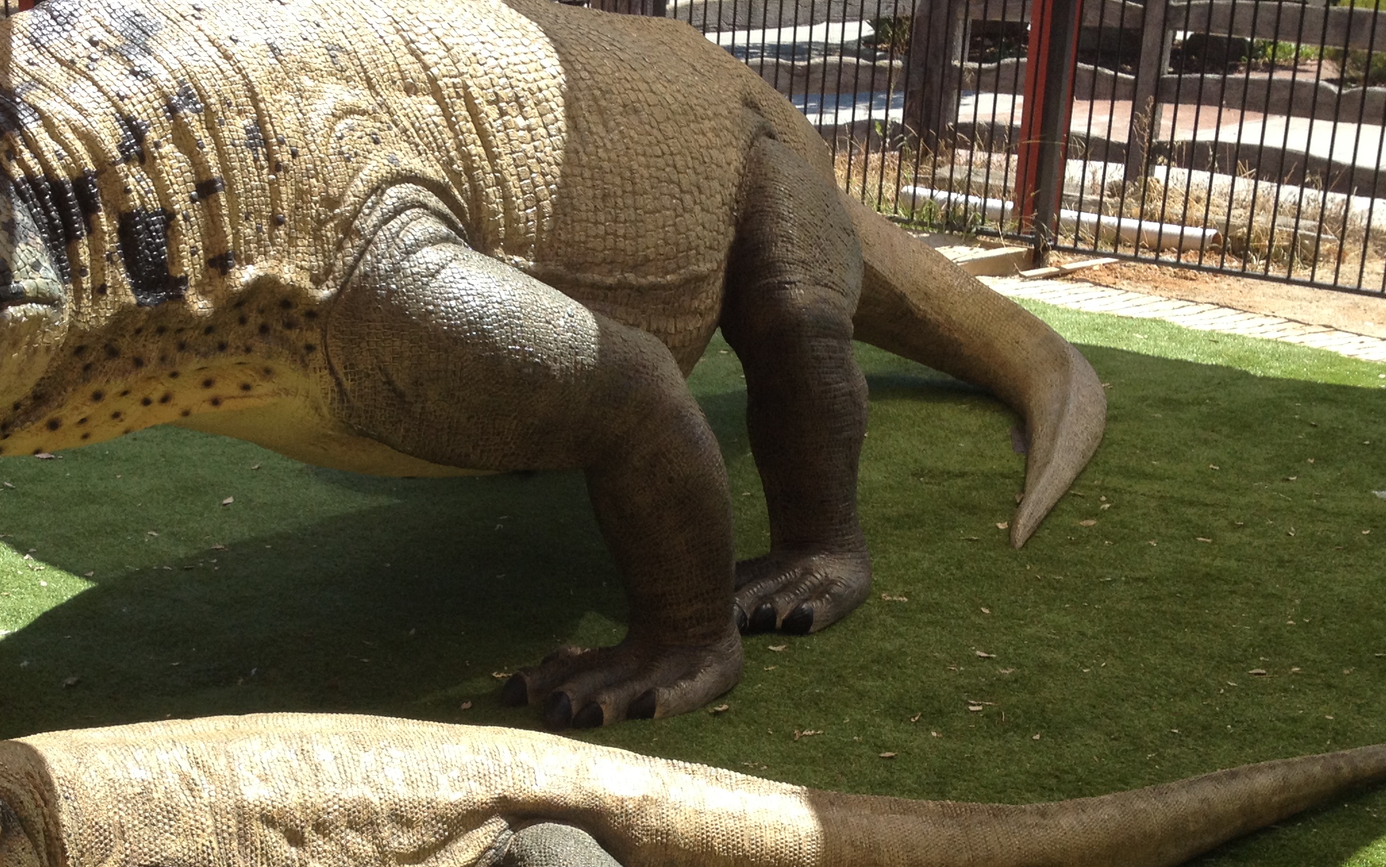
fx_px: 2229
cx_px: 459
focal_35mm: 59
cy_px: 616
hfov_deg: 34.2
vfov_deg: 21.9
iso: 50
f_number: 2.4
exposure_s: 1/951
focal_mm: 4.28
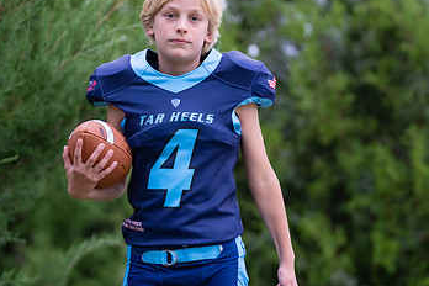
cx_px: 179
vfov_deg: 6.6
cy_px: 123
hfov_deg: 9.8
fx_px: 2490
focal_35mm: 209
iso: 640
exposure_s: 1/320
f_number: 2.8
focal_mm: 114
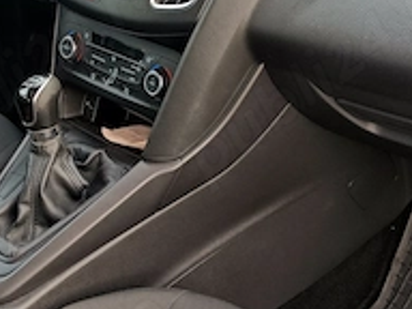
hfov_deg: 26.0
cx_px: 176
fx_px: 893
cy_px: 97
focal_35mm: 75
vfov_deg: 19.6
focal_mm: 5.59
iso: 250
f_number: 1.8
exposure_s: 1/50
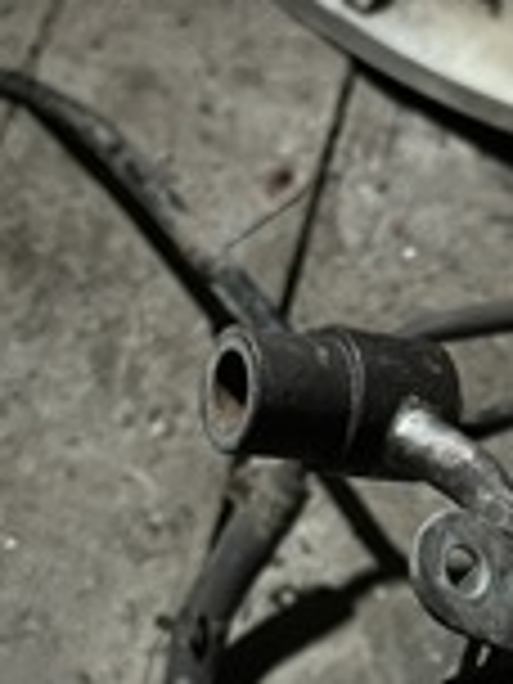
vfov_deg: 22.4
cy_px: 765
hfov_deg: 17.9
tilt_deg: -58.8
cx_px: 356
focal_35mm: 82
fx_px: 1620
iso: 640
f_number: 1.6
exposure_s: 1/25
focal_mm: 5.1
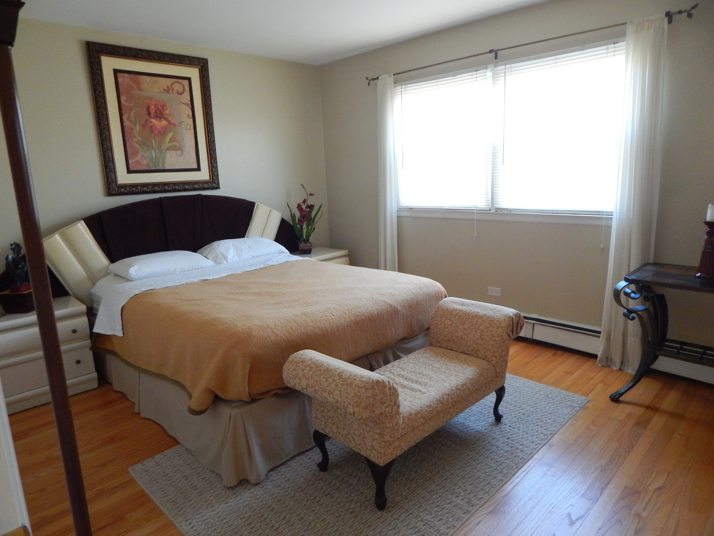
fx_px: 454
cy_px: 268
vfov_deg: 61.1
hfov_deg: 76.4
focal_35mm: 22
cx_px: 357
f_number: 3
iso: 400
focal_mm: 4
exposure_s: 1/25
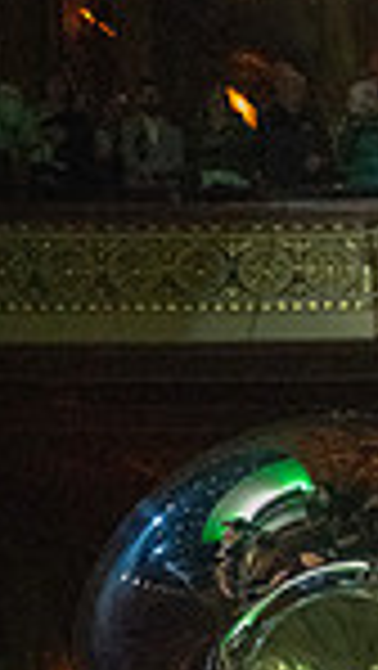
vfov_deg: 24.7
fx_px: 1352
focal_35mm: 76
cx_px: 482
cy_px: 836
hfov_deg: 15.2
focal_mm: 24
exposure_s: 1/500
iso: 20000
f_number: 2.8
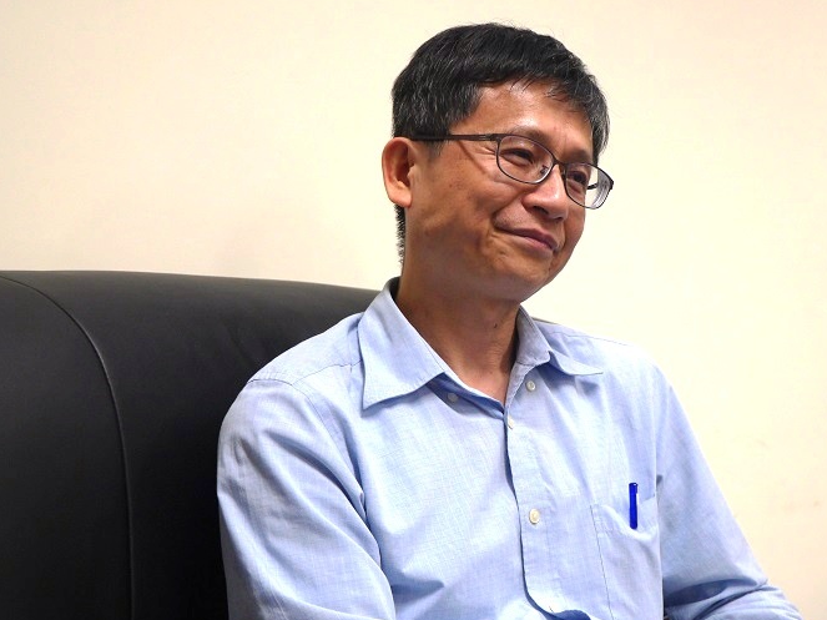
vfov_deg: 24.8
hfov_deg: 32.5
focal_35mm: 59
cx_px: 525
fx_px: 1409
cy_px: 356
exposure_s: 1/200
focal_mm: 23
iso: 640
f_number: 2.8
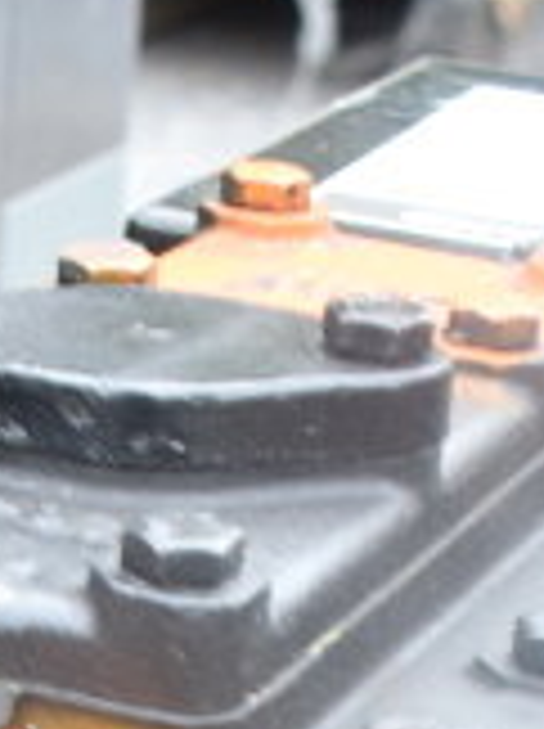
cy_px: 1559
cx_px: -99
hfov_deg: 9.0
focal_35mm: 163
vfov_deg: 10.8
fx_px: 3424
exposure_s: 1/60
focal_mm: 20
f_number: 4
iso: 200
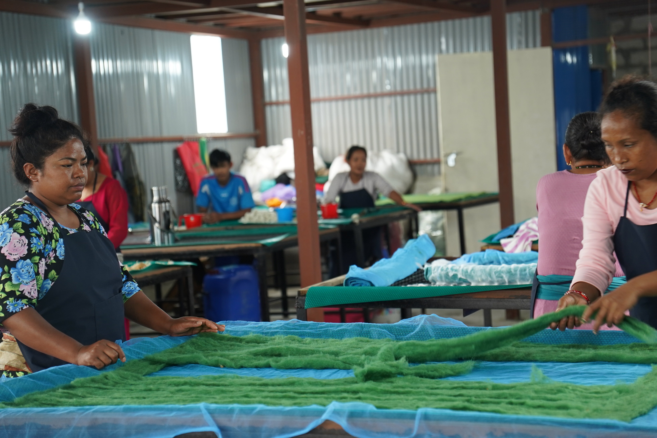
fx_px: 1533
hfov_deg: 24.2
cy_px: 219
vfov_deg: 16.3
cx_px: 328
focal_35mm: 84
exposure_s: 1/50
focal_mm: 56
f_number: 2.8
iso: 500
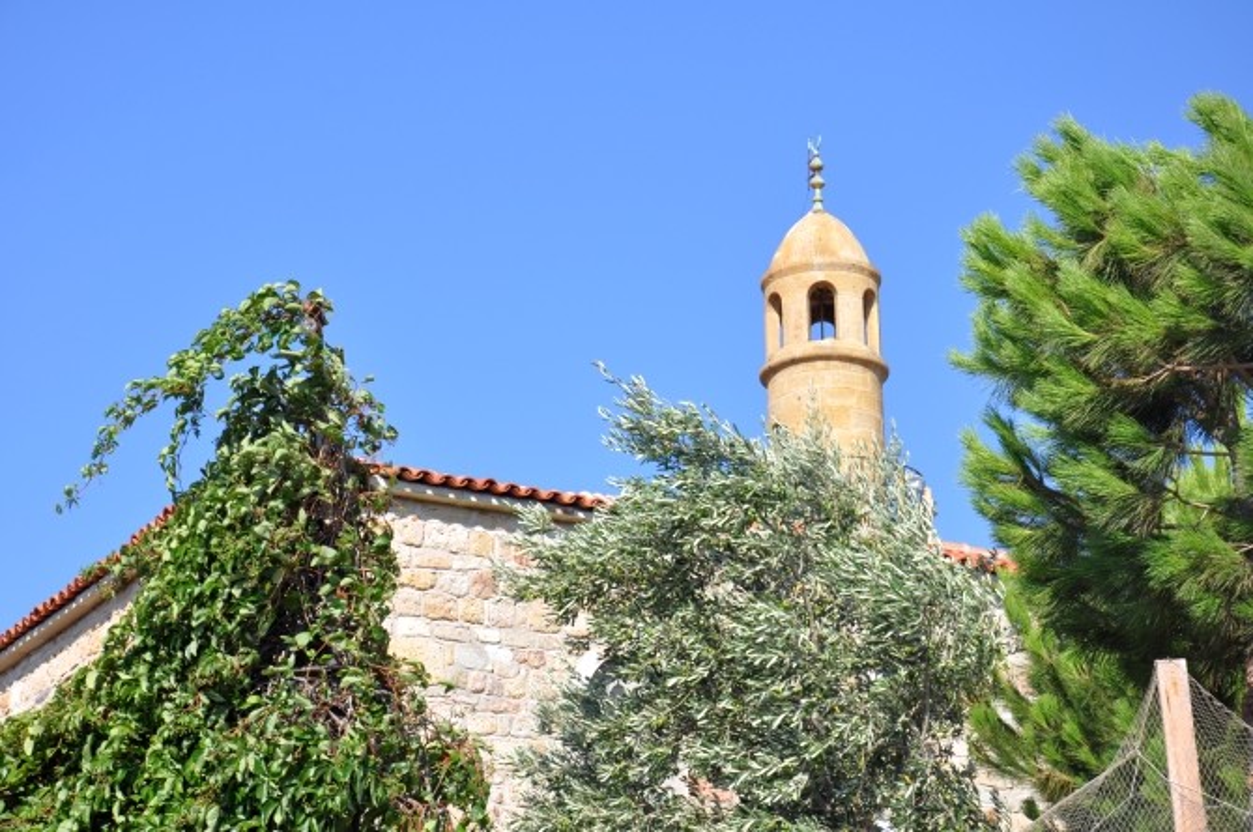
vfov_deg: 13.8
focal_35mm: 99
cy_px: 416
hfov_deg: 20.6
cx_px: 626
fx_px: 3442
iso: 200
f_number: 9
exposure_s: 1/320
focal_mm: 66
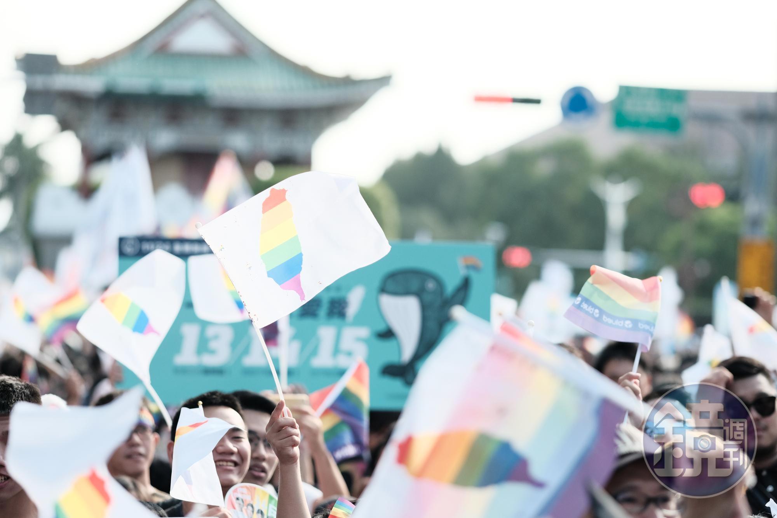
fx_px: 2913
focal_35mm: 135
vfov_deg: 10.2
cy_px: 259
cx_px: 388
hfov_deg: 15.2
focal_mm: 90
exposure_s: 1/3200
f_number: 2
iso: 800
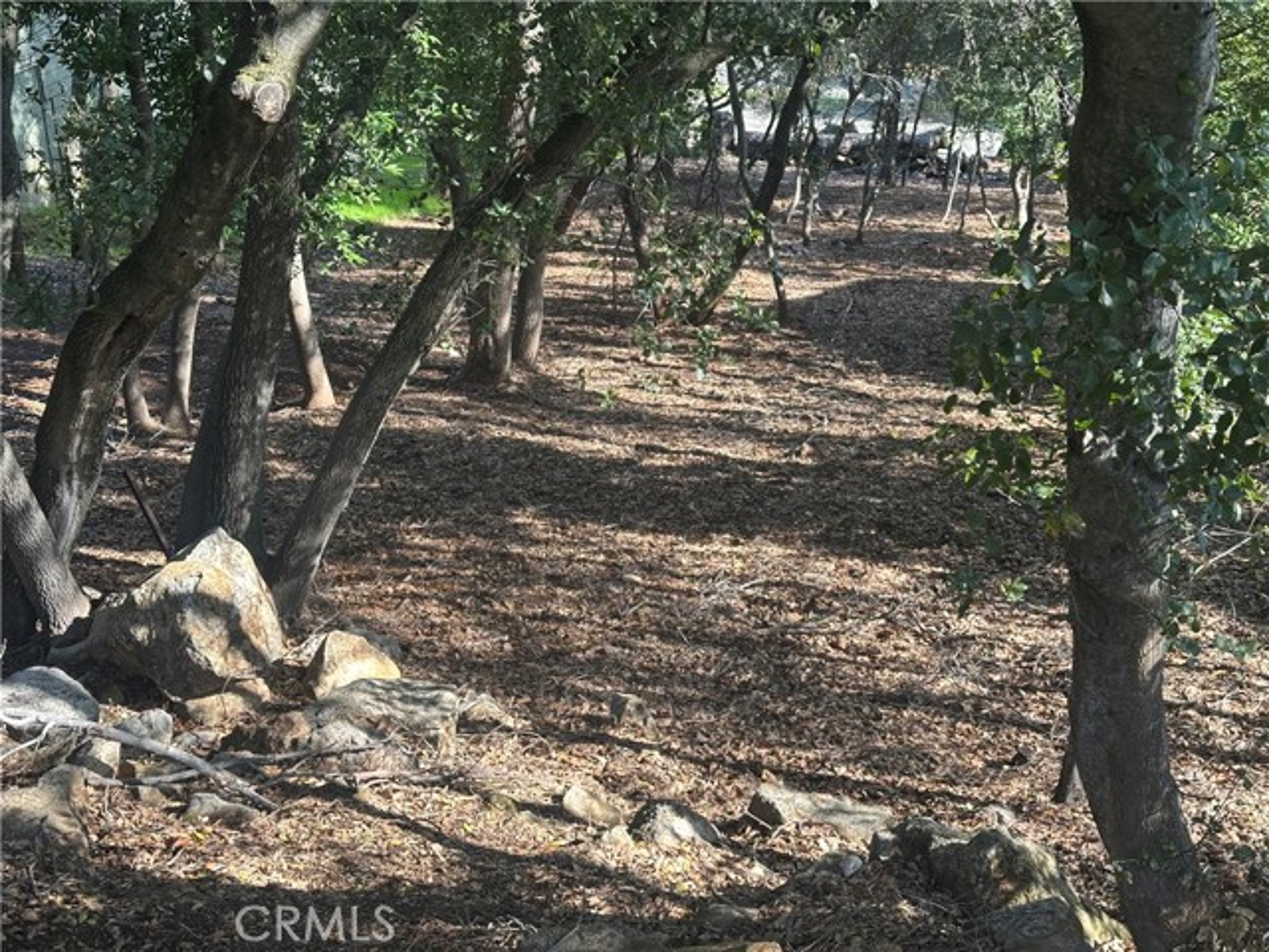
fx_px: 1760
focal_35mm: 48
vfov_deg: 30.3
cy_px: 476
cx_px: 634
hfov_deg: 39.7
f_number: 1.78
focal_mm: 6.86
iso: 50
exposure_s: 1/214
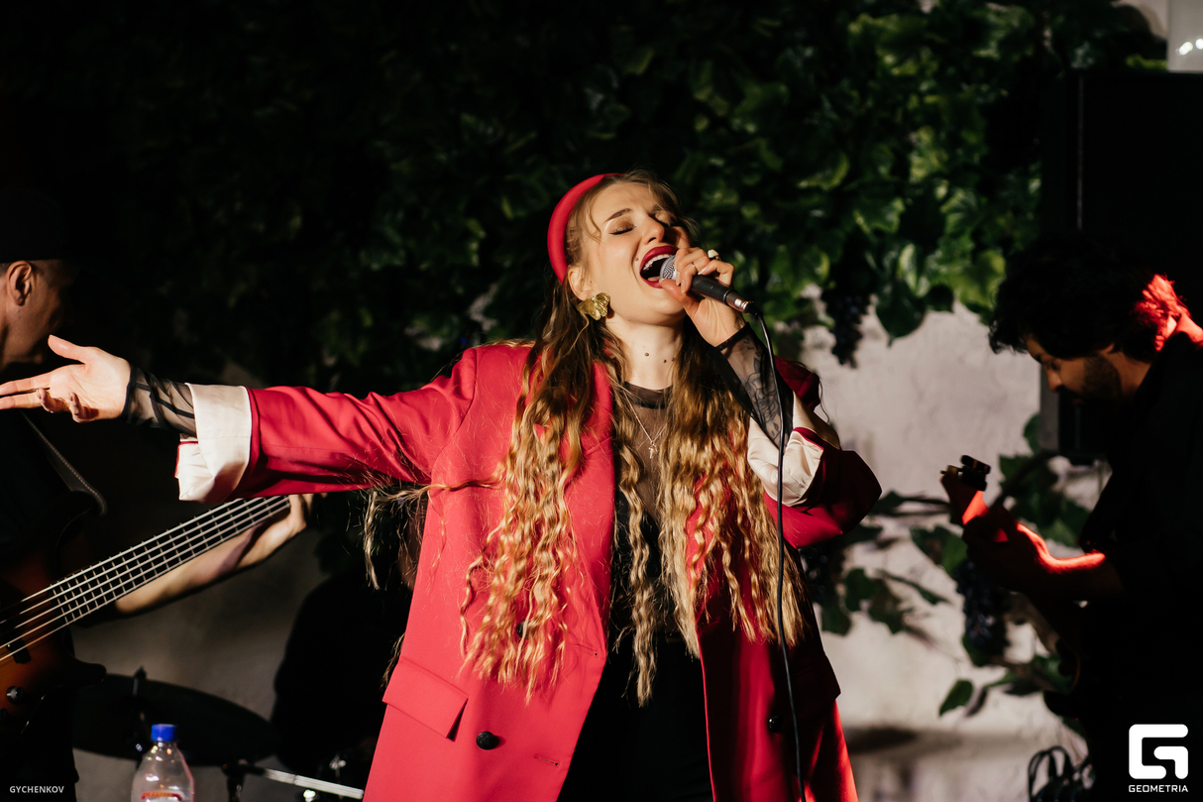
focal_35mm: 127
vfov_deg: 10.8
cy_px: 401
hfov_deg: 16.1
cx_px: 602
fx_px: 4243
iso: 500
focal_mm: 85
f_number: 2.5
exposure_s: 1/160
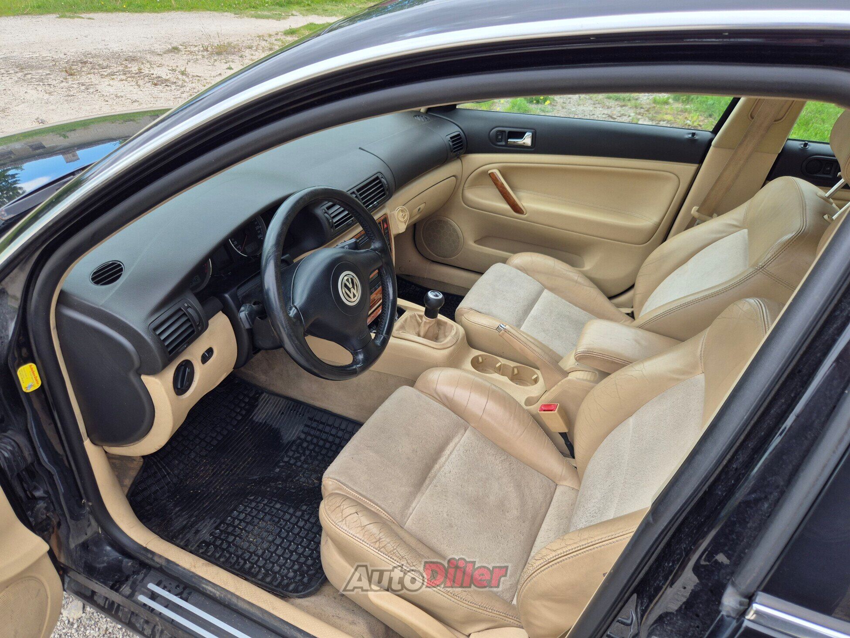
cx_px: 425
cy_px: 319
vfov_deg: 58.9
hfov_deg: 73.9
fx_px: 565
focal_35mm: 23
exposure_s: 1/638
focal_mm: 5.4
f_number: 1.8
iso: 25
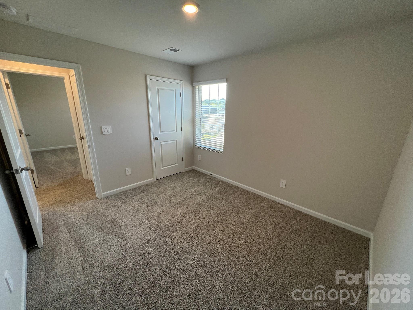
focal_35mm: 13
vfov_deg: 89.9
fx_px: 155
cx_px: 206
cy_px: 155
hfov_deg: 106.2
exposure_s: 1/120
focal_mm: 1.57
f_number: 1.8
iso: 80
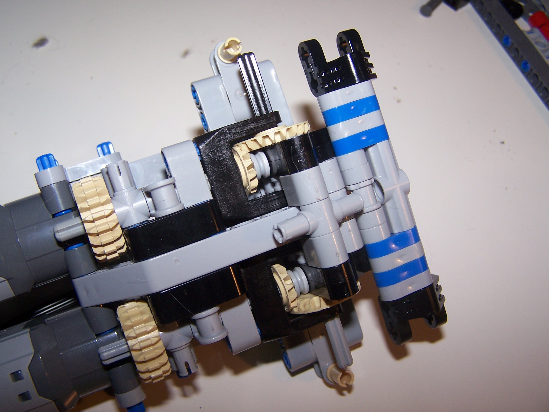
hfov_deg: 49.0
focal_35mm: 38
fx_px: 603
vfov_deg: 37.7
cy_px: 206
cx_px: 274
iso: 80
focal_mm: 6.3
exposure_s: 1/60
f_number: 2.8
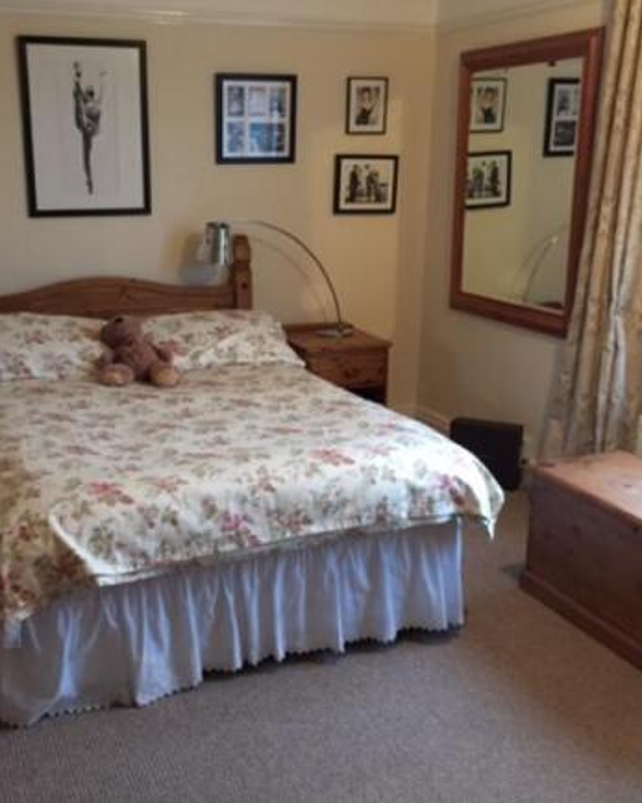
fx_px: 903
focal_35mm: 38
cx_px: 254
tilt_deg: -14.8
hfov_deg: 39.0
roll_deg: +0.0
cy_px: 401
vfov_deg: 47.9
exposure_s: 1/25
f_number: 2.2
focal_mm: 4.15
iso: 250
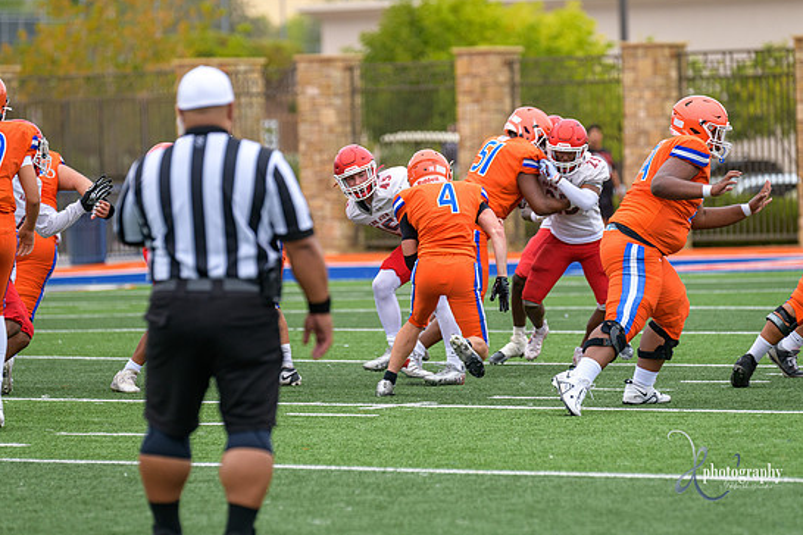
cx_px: 399
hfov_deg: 8.1
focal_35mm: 255
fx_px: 5687
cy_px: 254
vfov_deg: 5.4
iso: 560
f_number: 3.5
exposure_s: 1/1000
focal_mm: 240
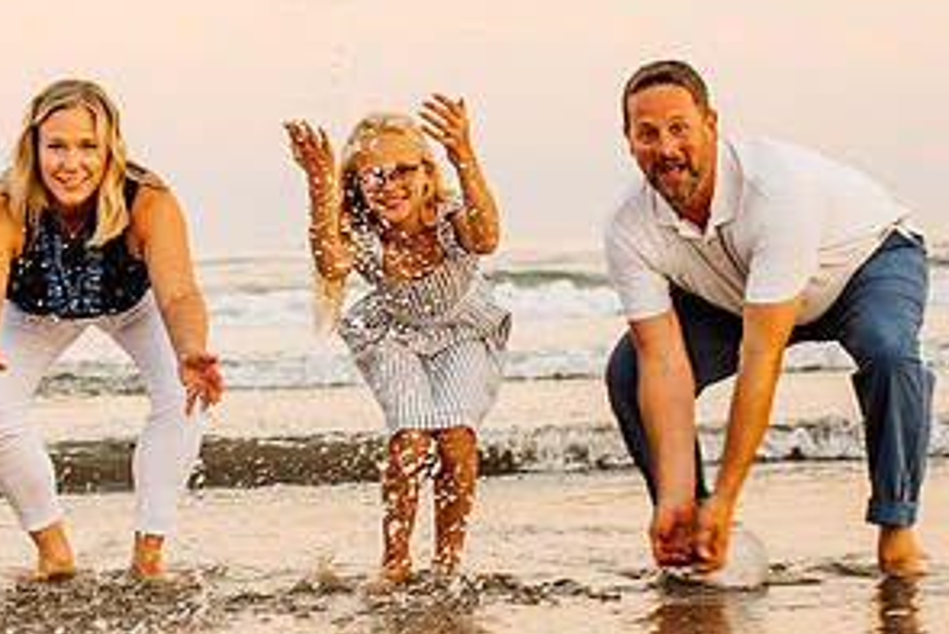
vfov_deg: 10.6
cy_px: 315
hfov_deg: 15.6
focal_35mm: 129
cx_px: 37
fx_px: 3402
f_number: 2.8
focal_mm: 35
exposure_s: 1/320
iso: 320
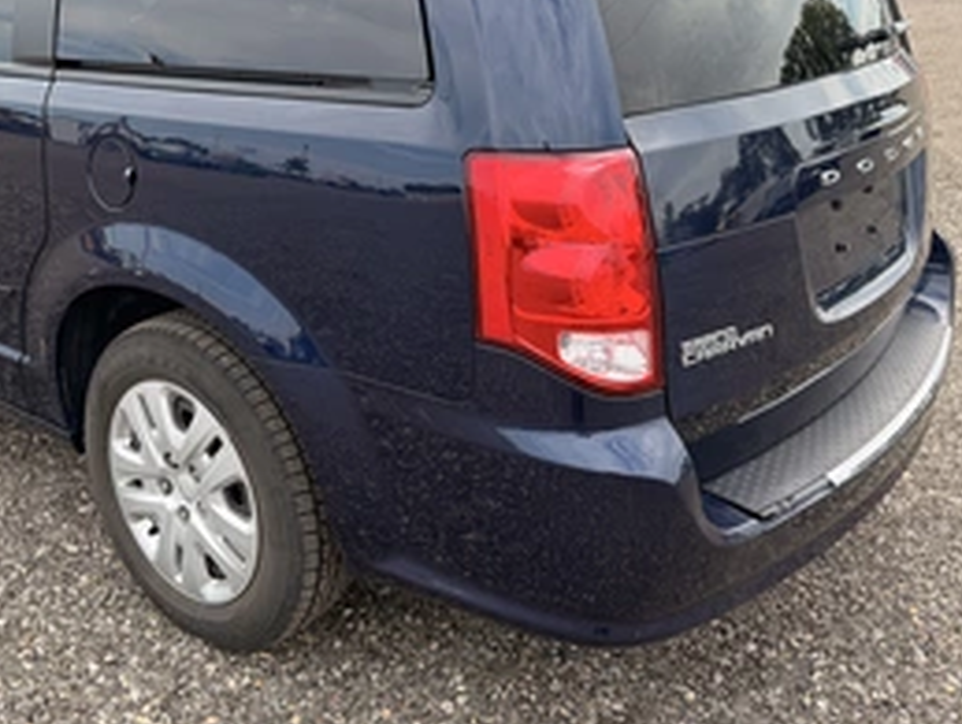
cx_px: 316
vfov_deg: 38.3
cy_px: 241
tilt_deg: -17.3
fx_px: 1030
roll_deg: +3.4
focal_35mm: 37
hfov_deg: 49.2
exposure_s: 1/1464
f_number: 1.78
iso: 100
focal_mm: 6.76
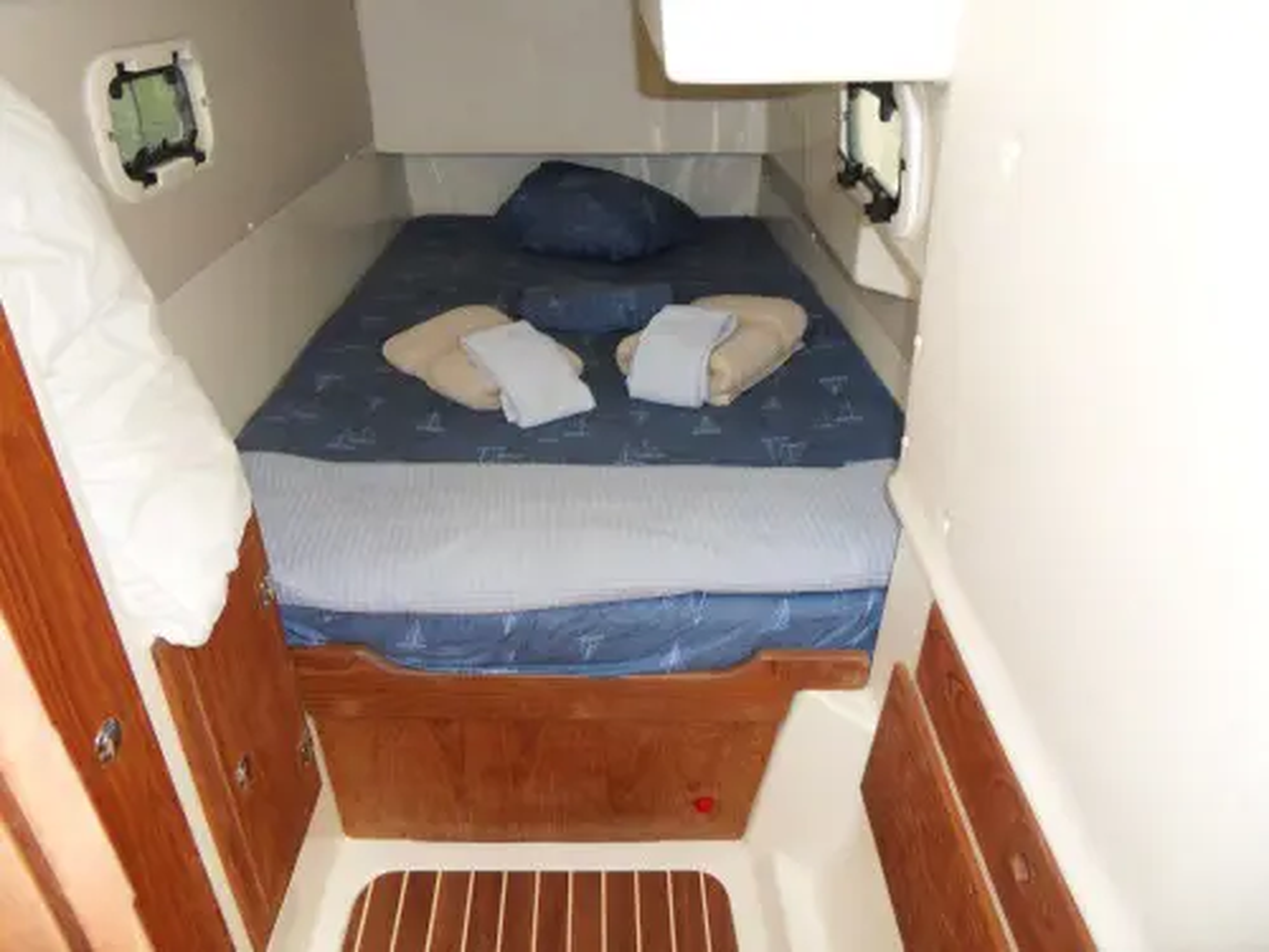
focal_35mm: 24
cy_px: 476
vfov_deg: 56.8
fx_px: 880
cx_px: 634
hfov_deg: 71.6
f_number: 3.3
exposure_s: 1/30
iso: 200
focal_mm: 4.2
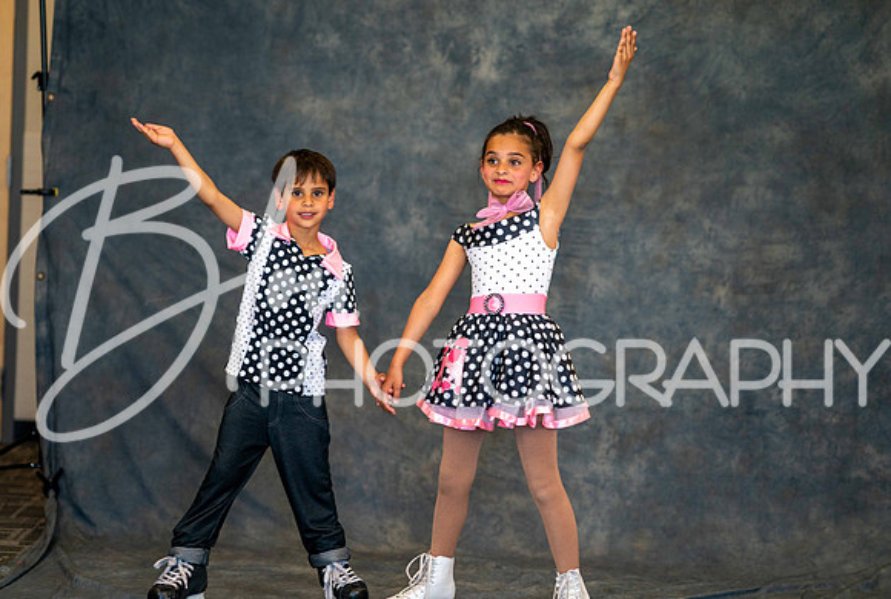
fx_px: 2181
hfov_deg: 23.1
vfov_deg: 15.6
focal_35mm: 88
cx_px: 429
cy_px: 302
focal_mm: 85
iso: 250
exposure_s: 1/200
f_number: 1.8
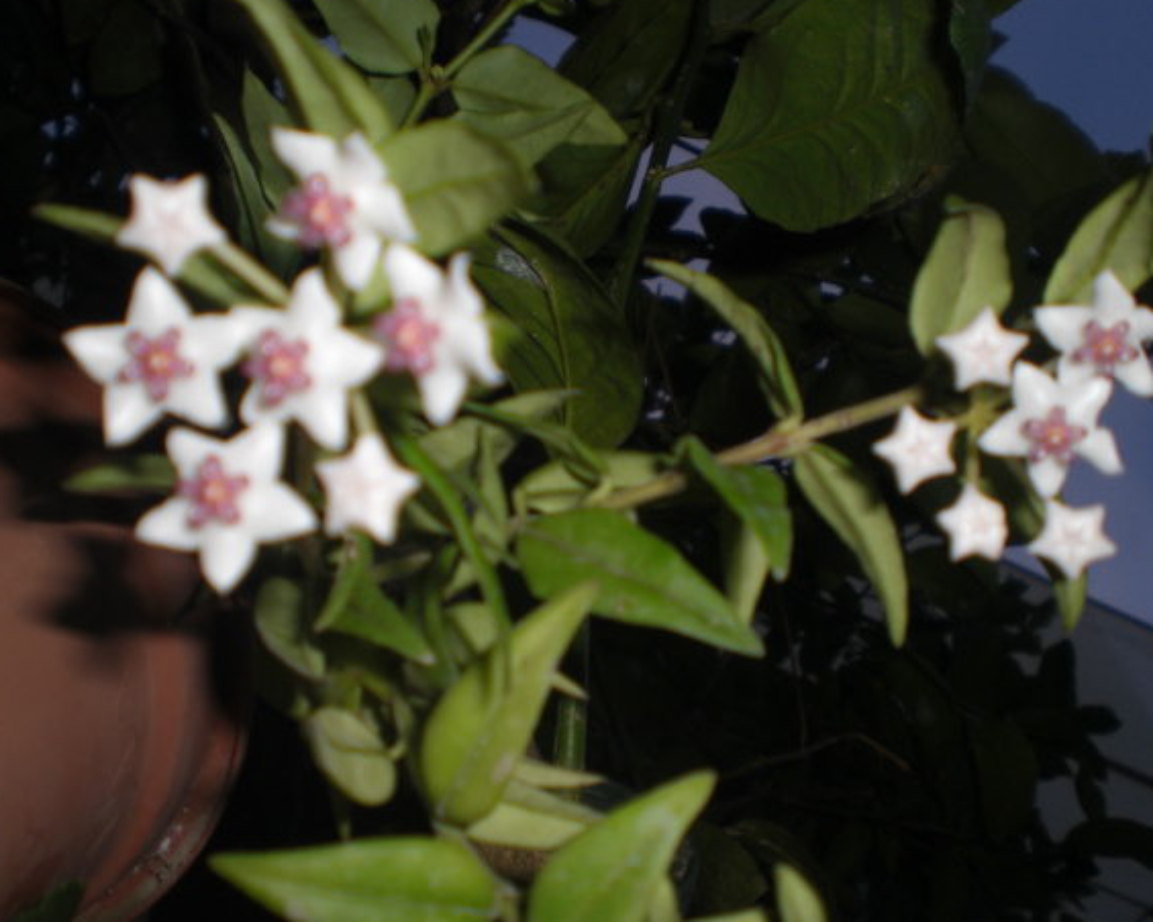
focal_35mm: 42
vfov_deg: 35.7
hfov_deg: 43.8
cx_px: 527
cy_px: 443
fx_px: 1433
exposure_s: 1/60
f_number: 3.1
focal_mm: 6.3
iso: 50
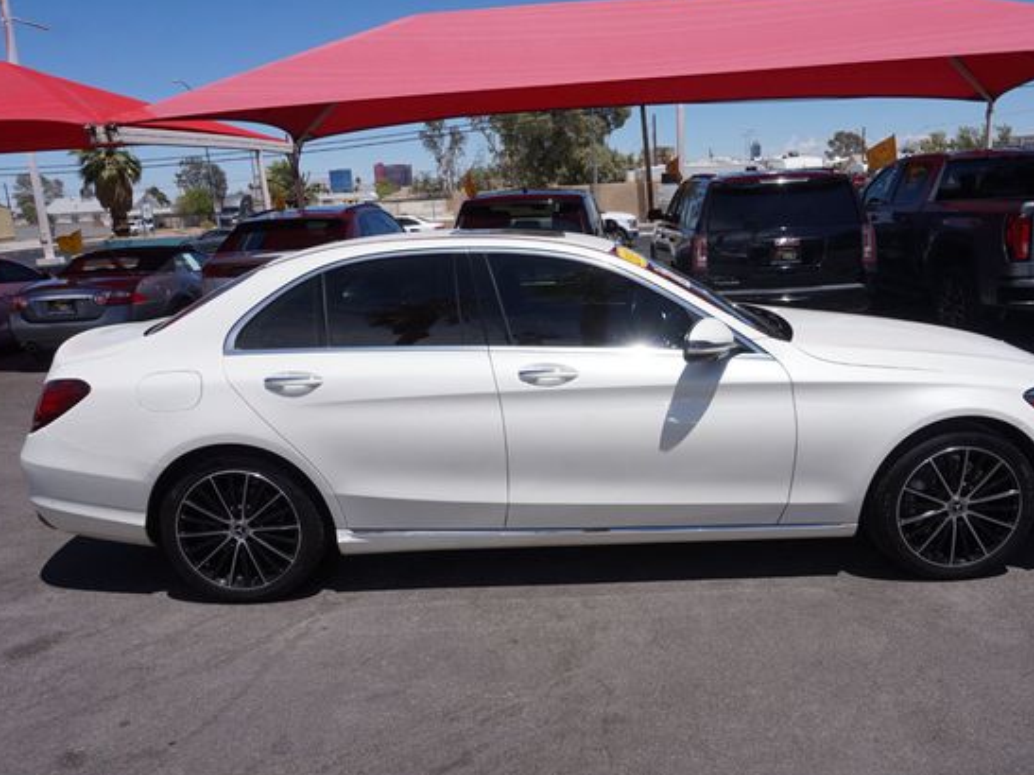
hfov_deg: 65.3
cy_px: 389
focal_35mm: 27
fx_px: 806
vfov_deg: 51.3
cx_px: 550
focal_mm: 16
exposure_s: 1/320
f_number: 11
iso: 100
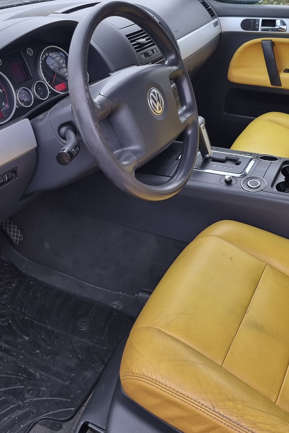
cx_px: 156
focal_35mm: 40
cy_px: 122
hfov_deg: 33.4
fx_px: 482
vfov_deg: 47.1
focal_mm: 6.7
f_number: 1.8
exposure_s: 1/100
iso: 64
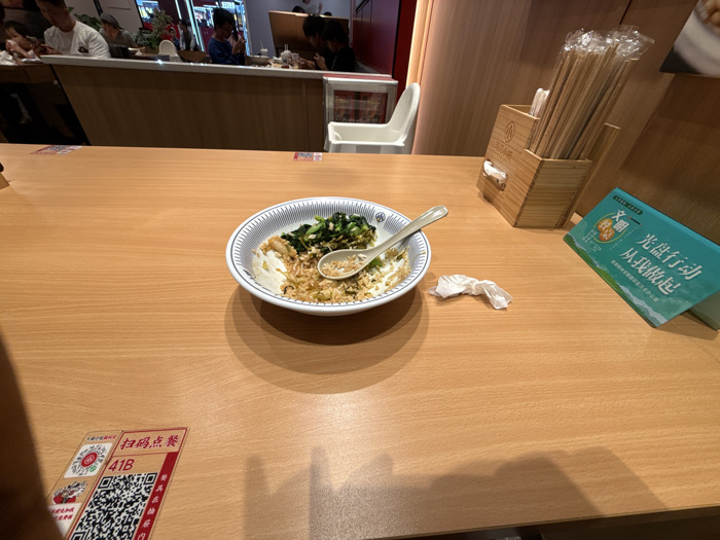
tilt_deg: -37.2
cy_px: 270
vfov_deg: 85.7
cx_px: 360
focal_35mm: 14
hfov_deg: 102.1
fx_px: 291
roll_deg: -4.2
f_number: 2.2
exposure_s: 1/99
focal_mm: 2.22
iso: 50
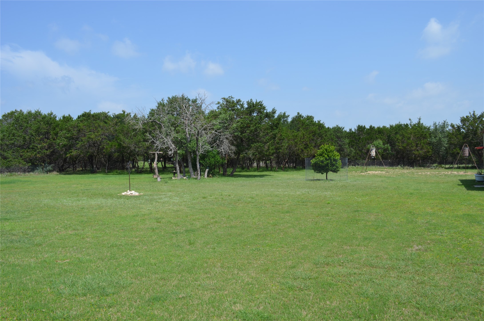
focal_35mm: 30
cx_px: 242
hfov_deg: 62.0
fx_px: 402
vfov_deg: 43.4
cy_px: 160
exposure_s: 1/250
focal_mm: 20
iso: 100
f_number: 8
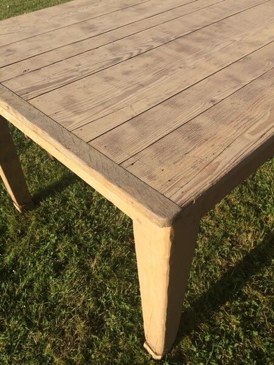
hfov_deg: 48.2
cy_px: 182
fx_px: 306
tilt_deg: -47.0
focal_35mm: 29
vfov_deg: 61.7
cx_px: 137
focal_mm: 4.15
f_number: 2.2
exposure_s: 1/1282
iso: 32
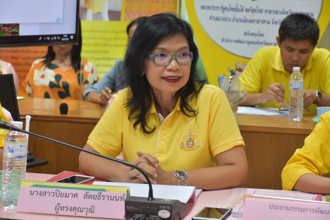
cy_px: 110
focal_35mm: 99
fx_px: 907
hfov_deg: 20.6
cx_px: 165
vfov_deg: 13.8
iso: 1000
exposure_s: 1/60
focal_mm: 66
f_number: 5
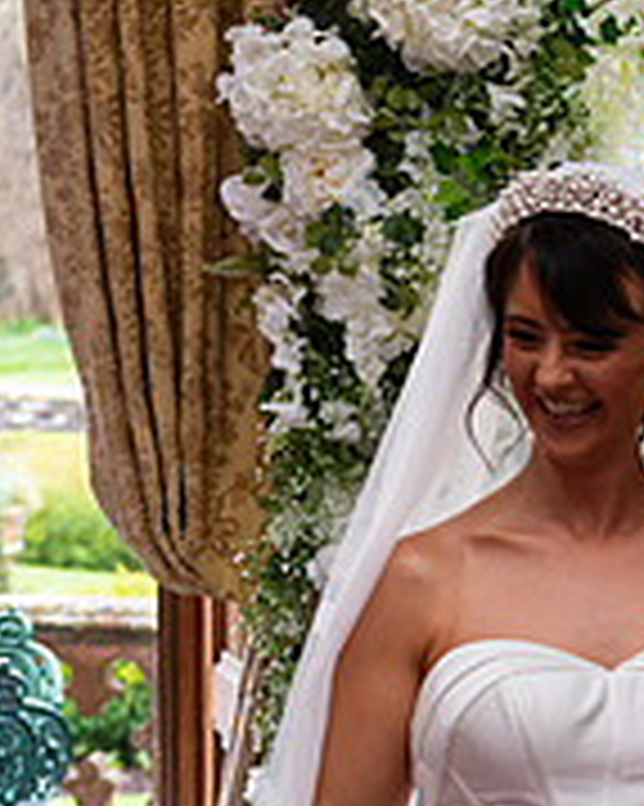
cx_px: 1261
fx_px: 3052
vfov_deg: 14.9
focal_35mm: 128
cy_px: 687
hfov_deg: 11.0
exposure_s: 1/160
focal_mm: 42
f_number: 3.5
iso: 1000
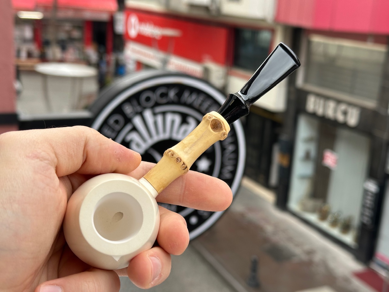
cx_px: 194
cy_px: 146
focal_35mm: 48
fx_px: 539
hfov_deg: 39.7
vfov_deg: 30.3
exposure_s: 1/552
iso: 64
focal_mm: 6.86
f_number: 1.78
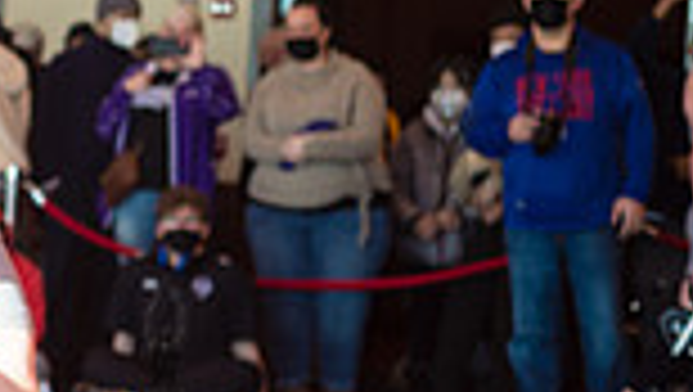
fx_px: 2538
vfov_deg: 8.8
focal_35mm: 138
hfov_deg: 14.3
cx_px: -418
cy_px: 133
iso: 400
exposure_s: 1/400
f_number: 3.5
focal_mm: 35
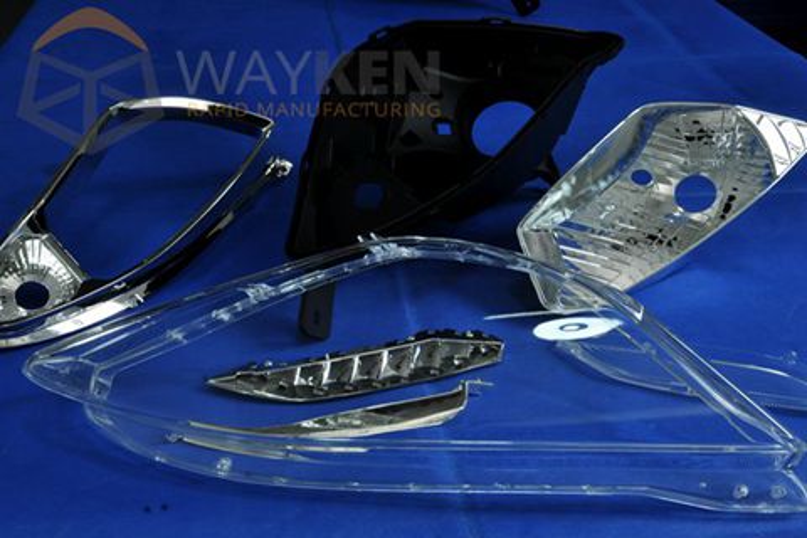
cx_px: 404
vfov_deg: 29.9
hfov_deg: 43.6
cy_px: 269
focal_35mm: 45
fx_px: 1009
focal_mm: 30
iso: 200
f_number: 16
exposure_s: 1/1.5
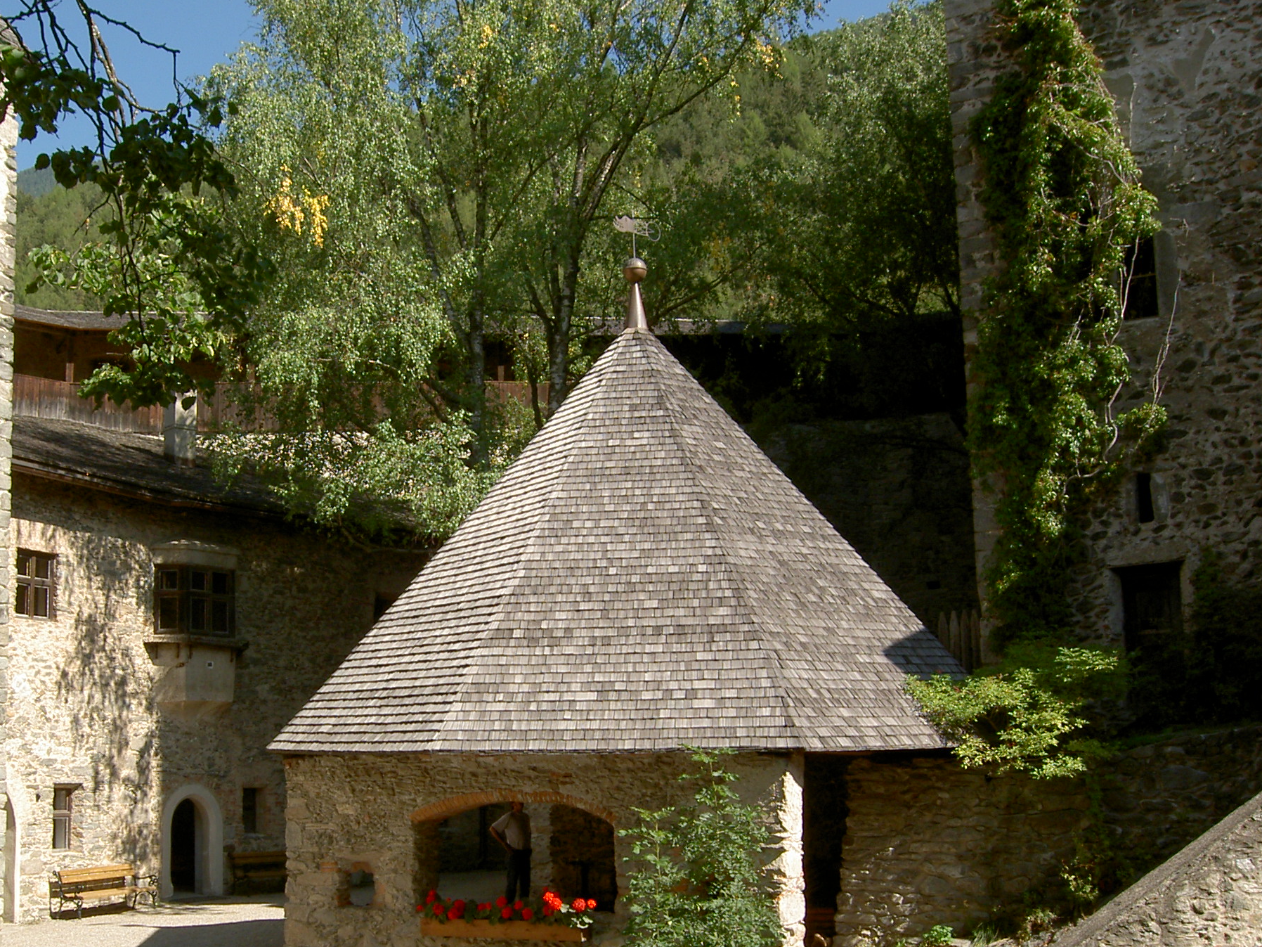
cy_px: 581
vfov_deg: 33.5
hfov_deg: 43.7
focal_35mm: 43
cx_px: 514
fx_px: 1568
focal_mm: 5.6
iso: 50
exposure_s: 1/250
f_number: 4.7
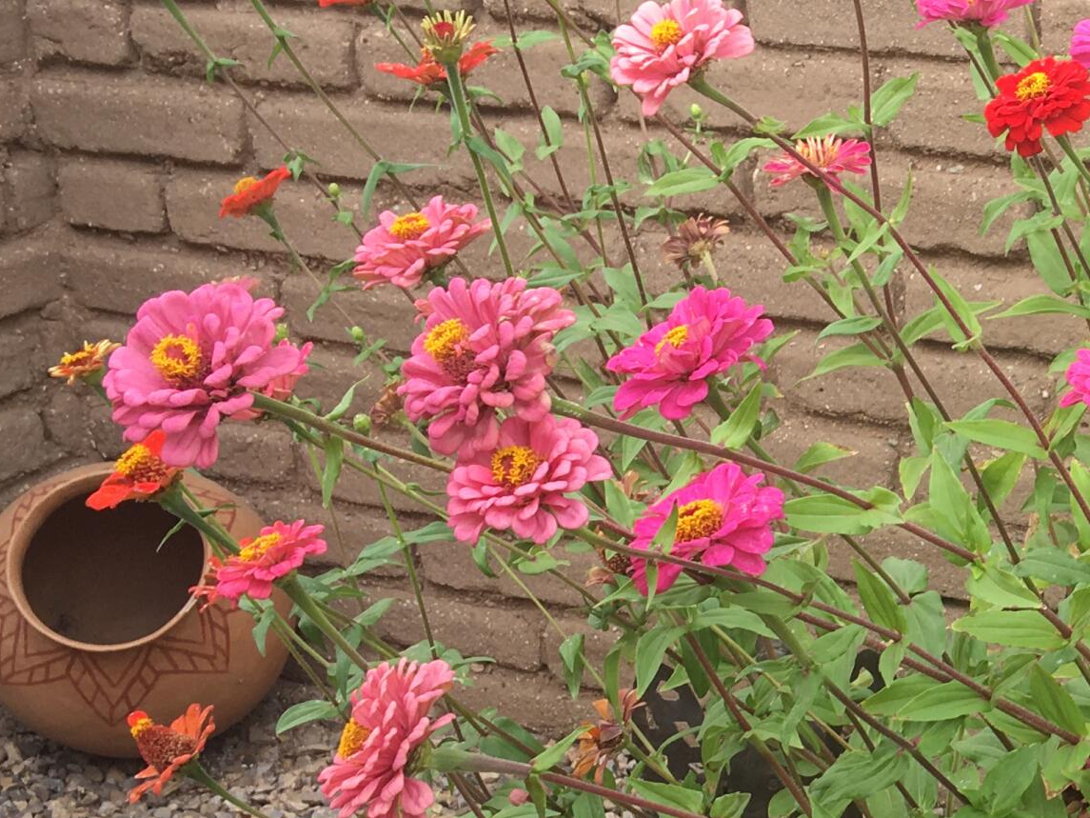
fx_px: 2393
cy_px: 614
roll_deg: +0.8
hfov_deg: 23.7
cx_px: 1269
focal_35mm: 76
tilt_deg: -21.2
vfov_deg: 19.3
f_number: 2.2
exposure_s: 1/127
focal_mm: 4.15
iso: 25
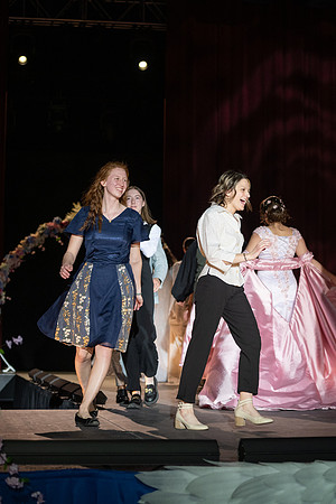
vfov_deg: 19.3
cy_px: 253
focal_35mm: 106
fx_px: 1480
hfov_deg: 12.9
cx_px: 255
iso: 500
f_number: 2.8
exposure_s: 1/1000
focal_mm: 70
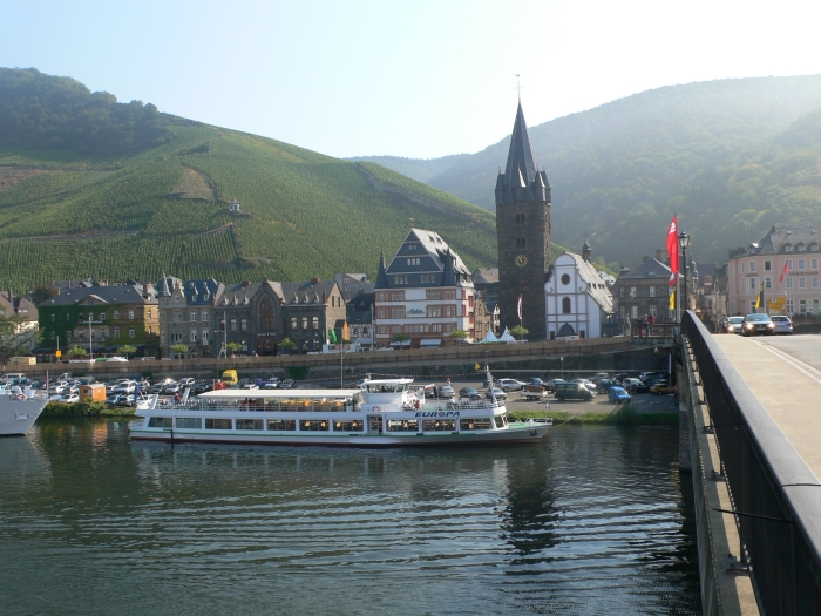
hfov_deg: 54.0
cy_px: 308
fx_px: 806
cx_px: 410
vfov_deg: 41.8
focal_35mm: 34
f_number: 4.5
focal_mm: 6.3
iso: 80
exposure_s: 1/250
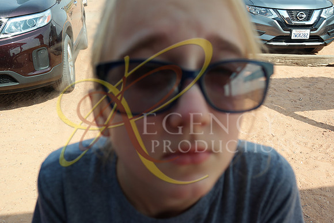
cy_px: 112
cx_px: 167
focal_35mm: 30
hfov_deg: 61.9
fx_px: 278
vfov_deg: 43.6
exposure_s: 1/200
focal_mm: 20
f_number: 5.6
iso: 100
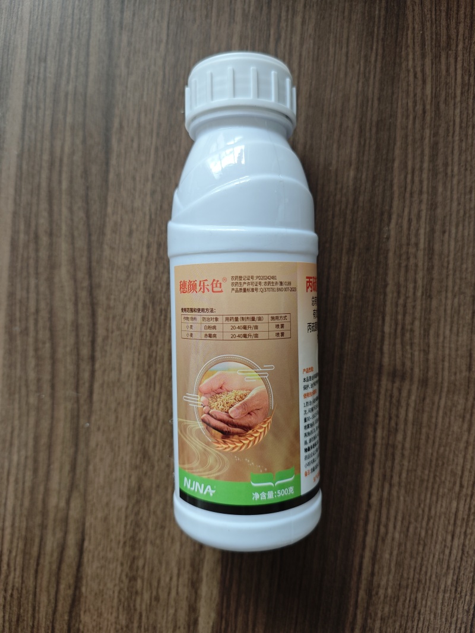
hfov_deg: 58.9
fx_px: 421
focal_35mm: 23
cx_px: 238
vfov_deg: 73.9
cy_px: 316
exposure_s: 1/100
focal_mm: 6.55
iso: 160
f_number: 1.6
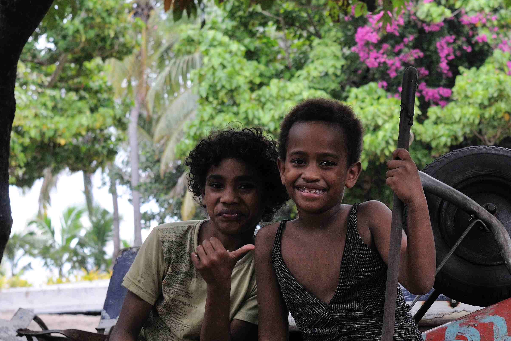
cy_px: 292
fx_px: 1333
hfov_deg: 21.5
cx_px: 374
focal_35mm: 94
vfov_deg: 14.5
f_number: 5.6
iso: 500
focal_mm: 35
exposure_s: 1/80
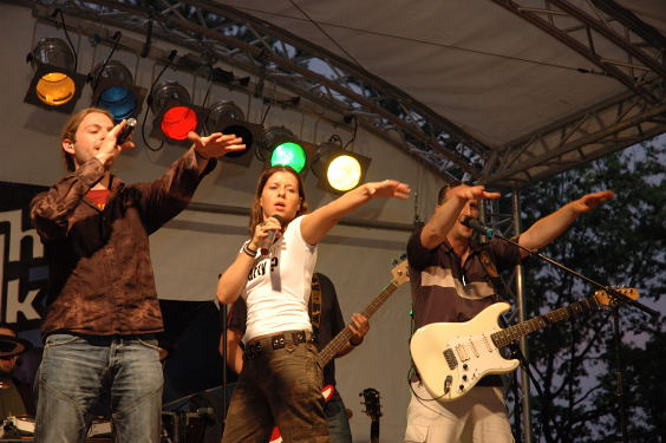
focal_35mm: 98
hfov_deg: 20.9
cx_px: 333
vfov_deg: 14.0
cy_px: 222
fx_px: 1802
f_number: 4.5
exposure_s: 1/60
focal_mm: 65
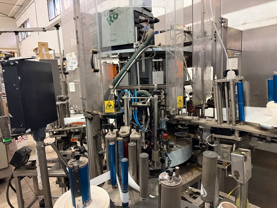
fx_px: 192
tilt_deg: -8.0
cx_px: 138
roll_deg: +2.8
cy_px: 104
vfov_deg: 56.8
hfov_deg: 71.6
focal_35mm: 24
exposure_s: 1/33
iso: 800
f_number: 1.78
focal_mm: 6.76
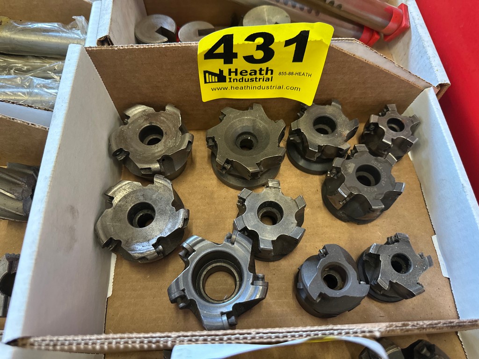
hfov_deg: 71.6
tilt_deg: -62.5
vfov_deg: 56.8
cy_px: 180
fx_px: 332
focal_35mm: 24
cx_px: 240
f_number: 1.78
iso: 320
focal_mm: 6.86
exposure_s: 1/60
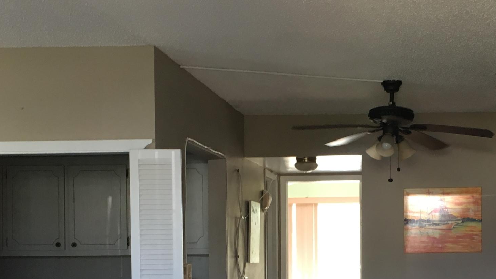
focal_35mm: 65
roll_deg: -0.6
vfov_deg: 18.2
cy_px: 251
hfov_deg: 31.9
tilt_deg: -1.3
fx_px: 855
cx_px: 351
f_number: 2.2
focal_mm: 4.15
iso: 64
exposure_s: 1/30
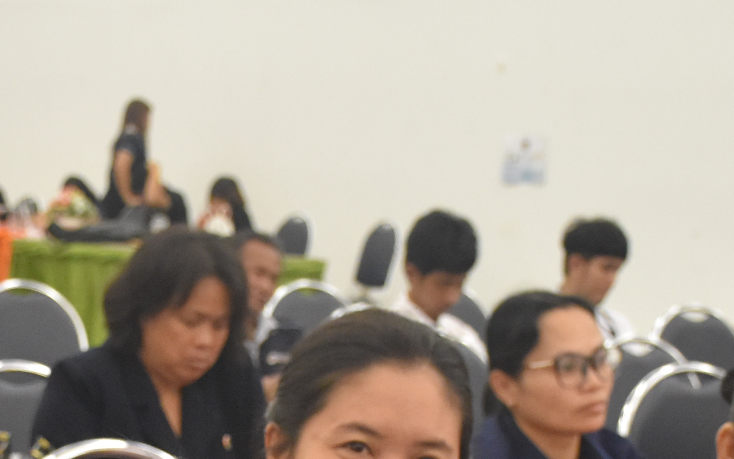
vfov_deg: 9.0
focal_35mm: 143
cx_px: 184
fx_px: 2856
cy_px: 675
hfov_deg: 14.6
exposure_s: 1/60
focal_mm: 27
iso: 2000
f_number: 4
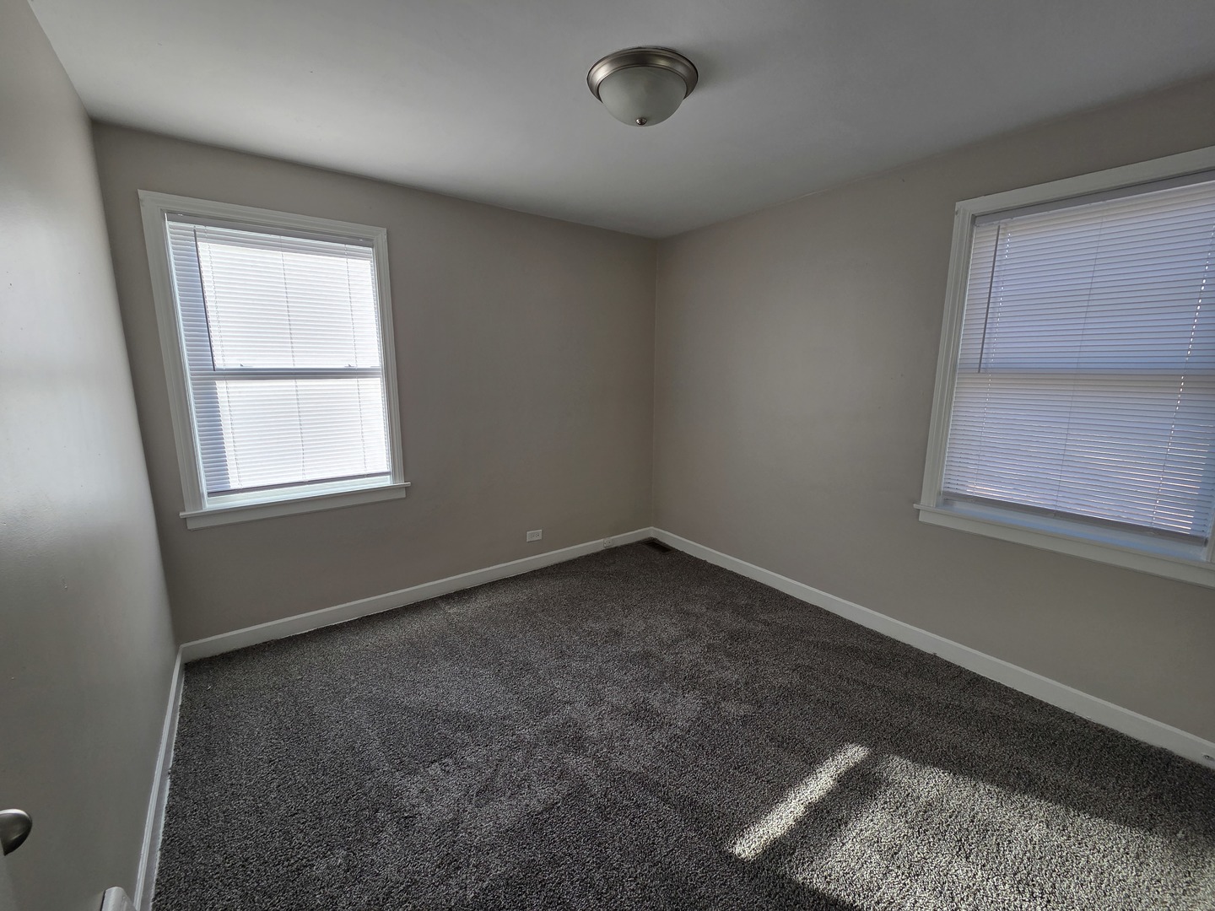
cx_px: 608
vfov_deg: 89.9
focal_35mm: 13
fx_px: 456
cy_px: 456
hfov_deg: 106.2
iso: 50
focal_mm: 2.2
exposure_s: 1/166
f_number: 2.2
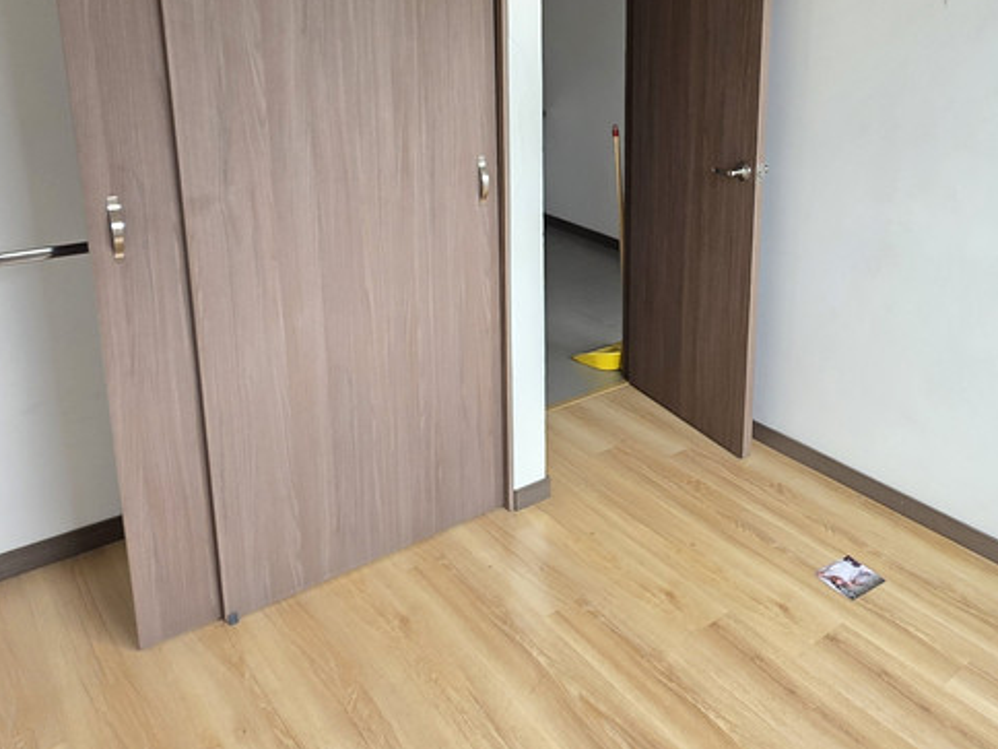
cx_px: 695
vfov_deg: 47.2
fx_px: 836
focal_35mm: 29
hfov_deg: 59.7
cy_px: 229
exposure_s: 1/120
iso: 80
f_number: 1.9
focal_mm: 2.2
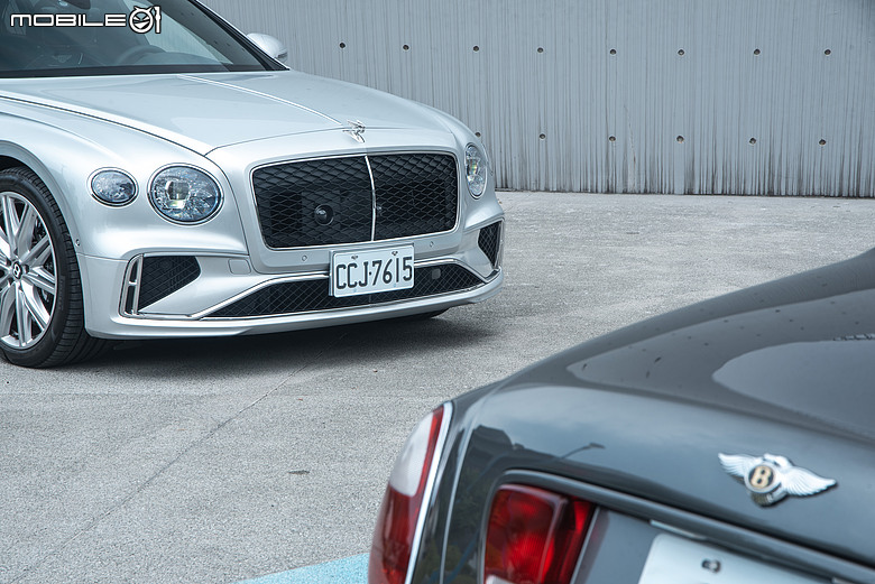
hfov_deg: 21.4
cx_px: 438
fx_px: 2310
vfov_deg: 14.4
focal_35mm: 95
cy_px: 292
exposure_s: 1/60
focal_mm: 95
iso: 100
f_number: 5.6
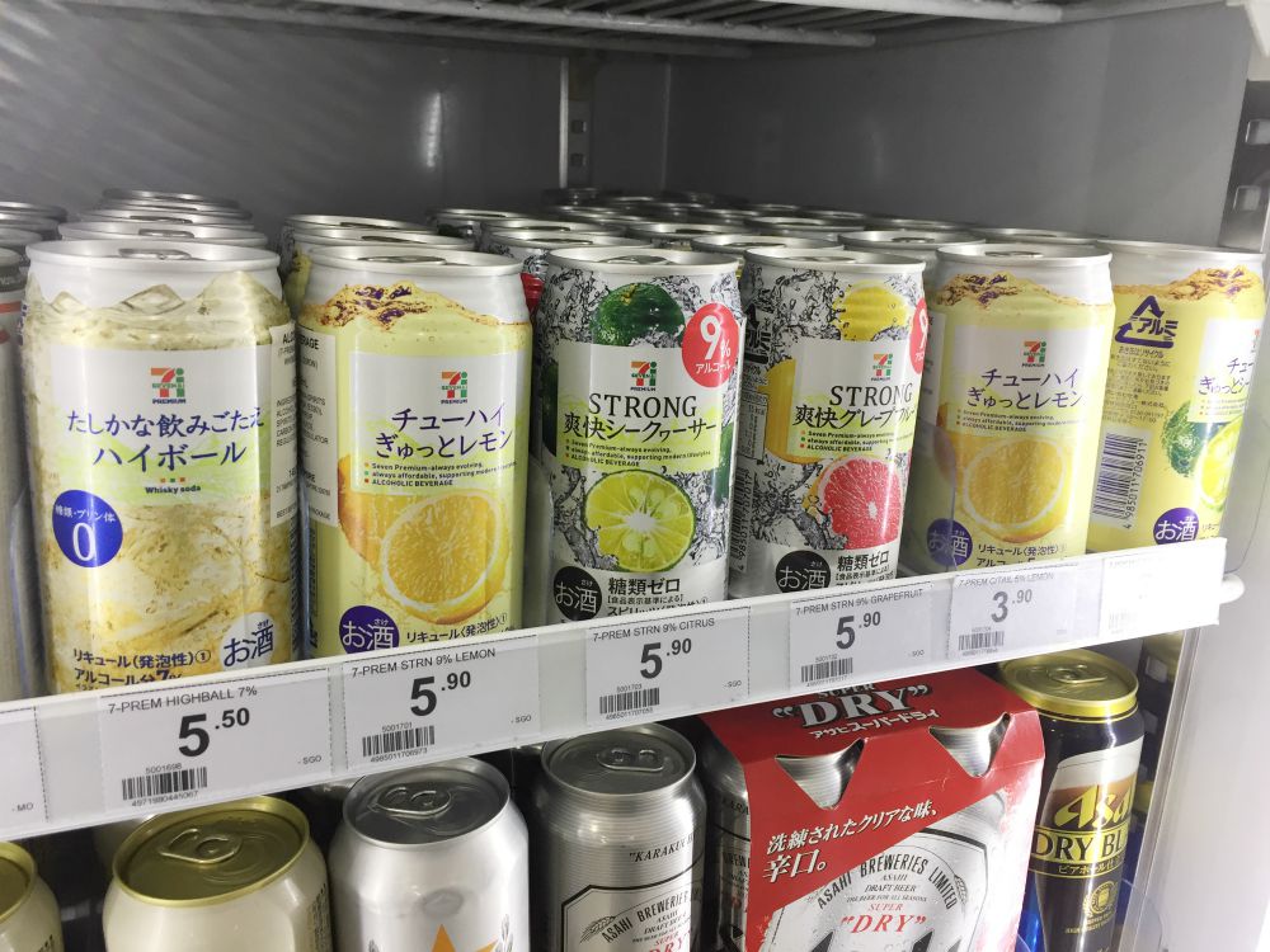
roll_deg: -3.3
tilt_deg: -16.6
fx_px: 1064
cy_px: 476
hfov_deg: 61.7
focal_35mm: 29
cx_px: 635
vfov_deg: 48.2
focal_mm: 4.15
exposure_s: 1/33
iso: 32
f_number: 2.2
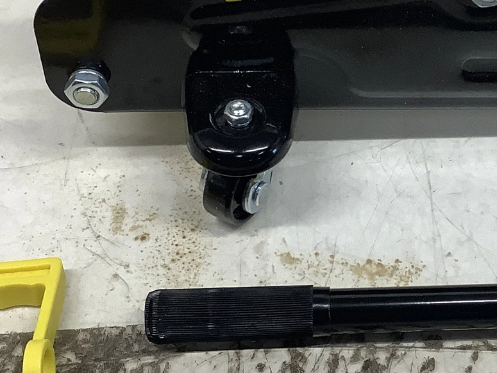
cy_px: 160
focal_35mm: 80
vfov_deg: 18.4
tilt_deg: -49.8
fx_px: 1148
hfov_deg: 24.1
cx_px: 394
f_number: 2.4
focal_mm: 3.3
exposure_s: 1/120
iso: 64
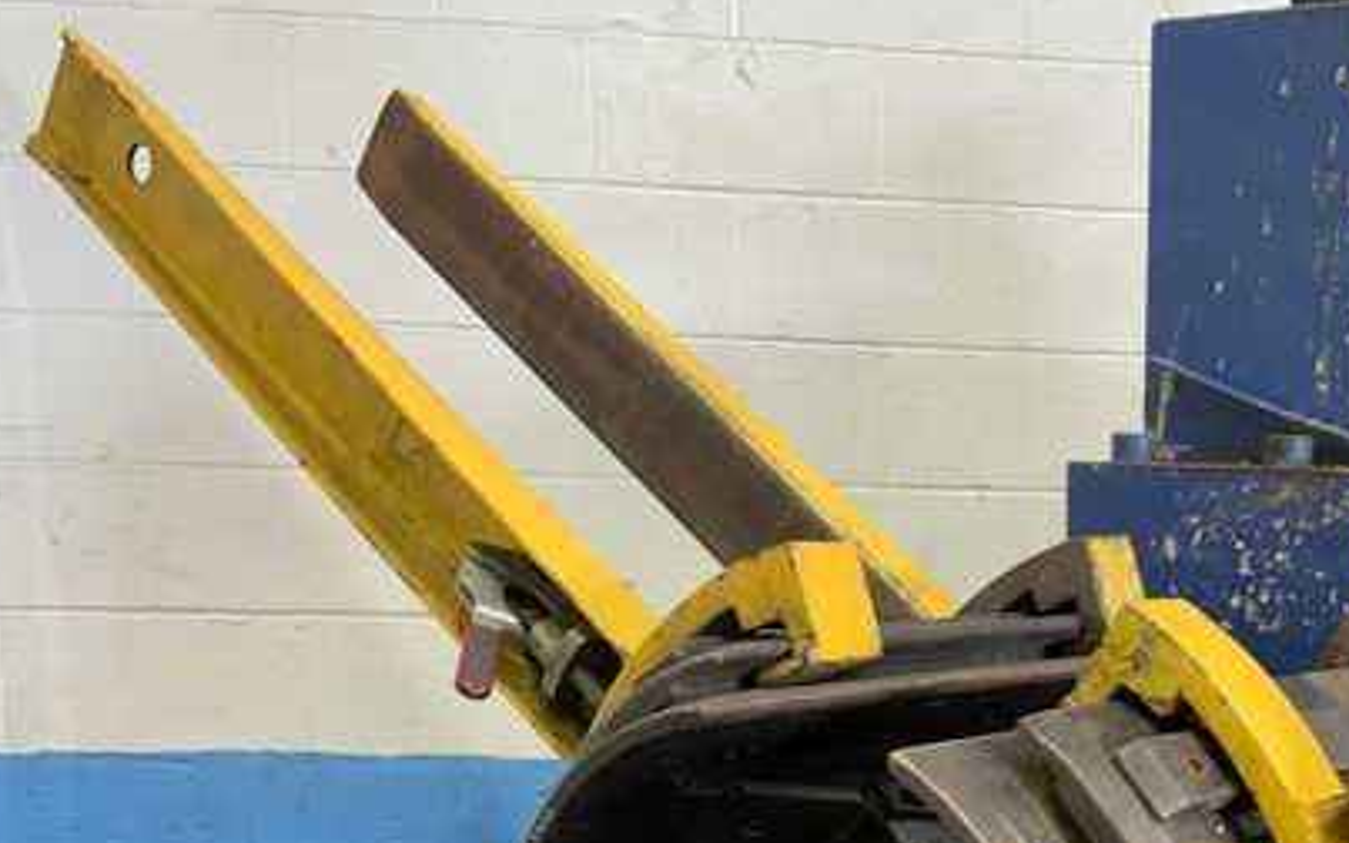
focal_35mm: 61
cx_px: 1178
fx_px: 2243
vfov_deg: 20.7
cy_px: 826
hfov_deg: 32.1
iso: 125
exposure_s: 1/60
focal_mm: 3
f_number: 1.8
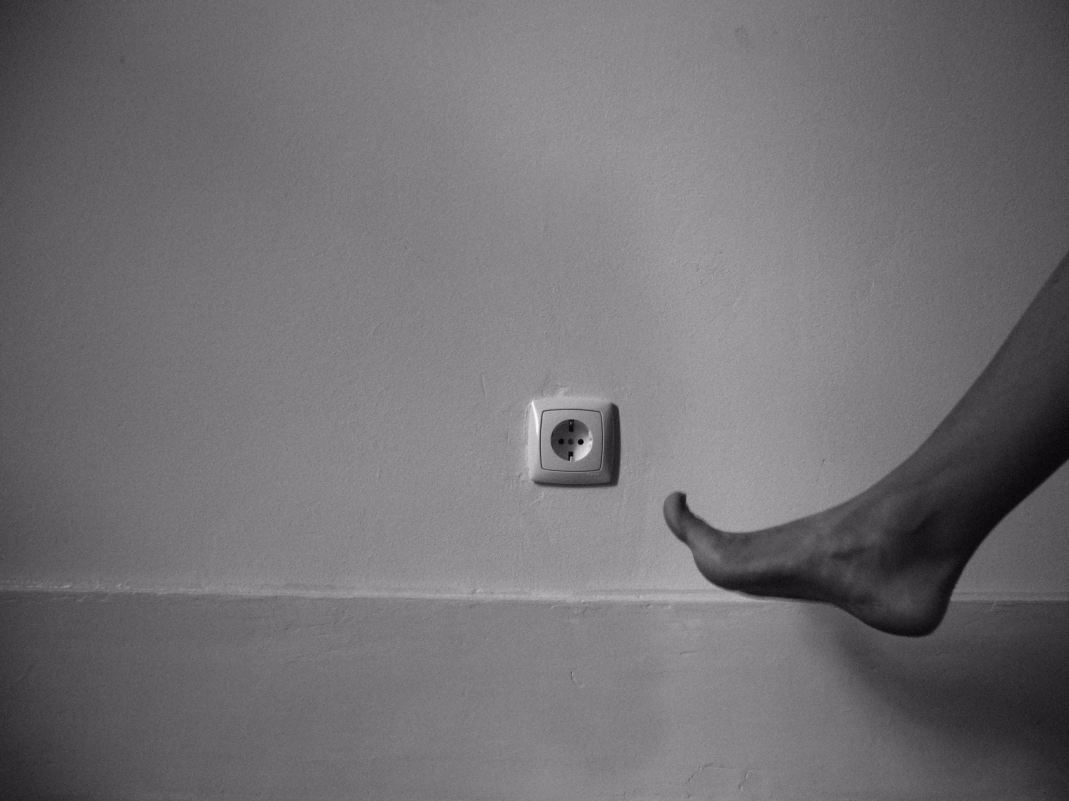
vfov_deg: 46.8
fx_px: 926
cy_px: 400
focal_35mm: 30
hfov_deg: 60.0
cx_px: 534
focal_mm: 6.4
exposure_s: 1/10
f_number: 2.8
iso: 400
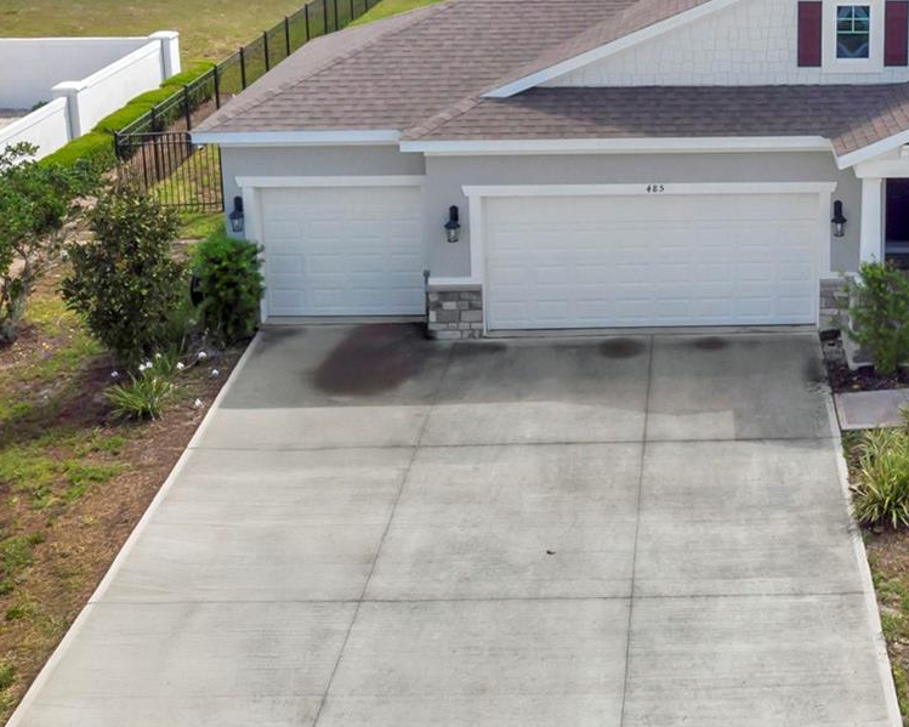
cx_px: 732
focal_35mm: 50
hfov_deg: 36.1
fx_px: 1345
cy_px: 28
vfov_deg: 28.7
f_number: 2.8
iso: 100
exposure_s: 1/270
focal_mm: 4.5
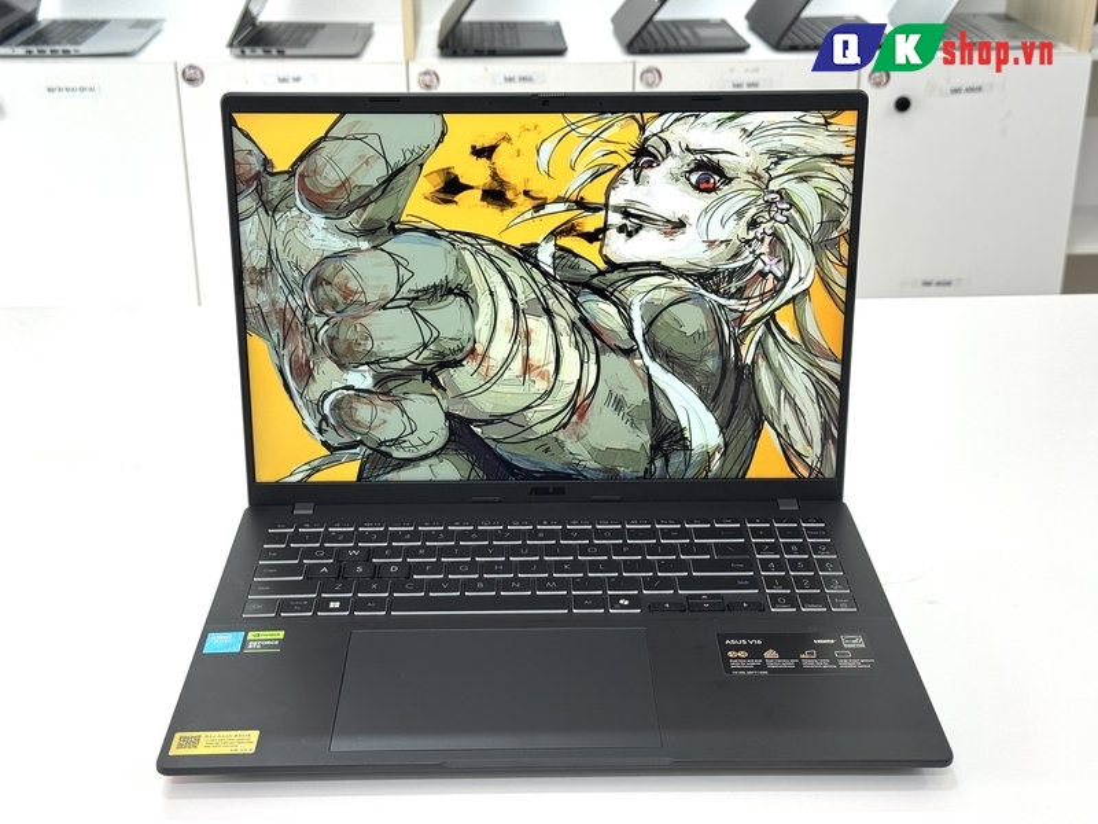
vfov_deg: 30.3
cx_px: 549
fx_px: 1523
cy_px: 412
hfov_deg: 39.7
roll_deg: +1.1
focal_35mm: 48
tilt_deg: -22.6
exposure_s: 1/121
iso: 64
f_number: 1.78
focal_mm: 6.76
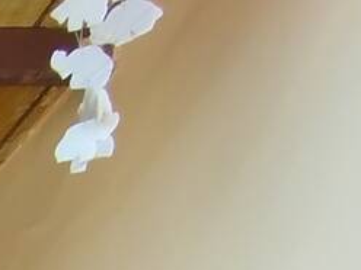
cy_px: 782
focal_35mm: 87
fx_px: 907
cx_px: -536
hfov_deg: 14.1
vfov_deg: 11.3
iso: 50
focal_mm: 1.65
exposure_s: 1/154
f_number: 2.2
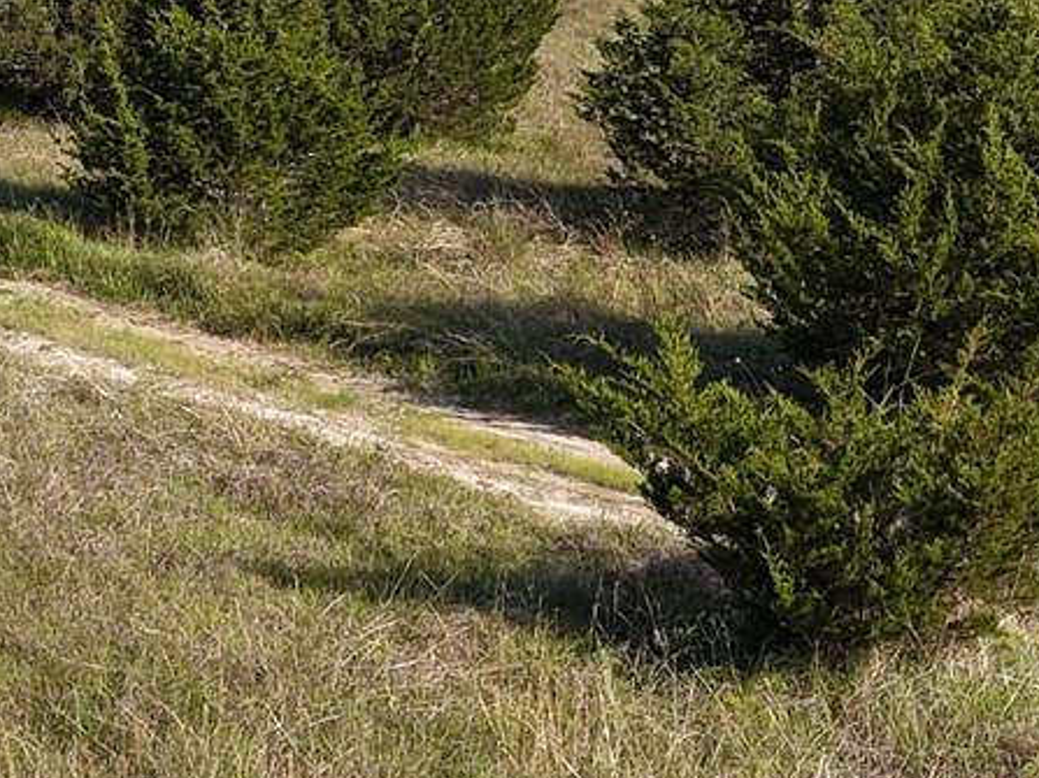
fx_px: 3301
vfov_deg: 13.2
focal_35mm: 110
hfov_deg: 17.3
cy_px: -44
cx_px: -81
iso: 130
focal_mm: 8.67
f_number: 1.8
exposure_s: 1/2500
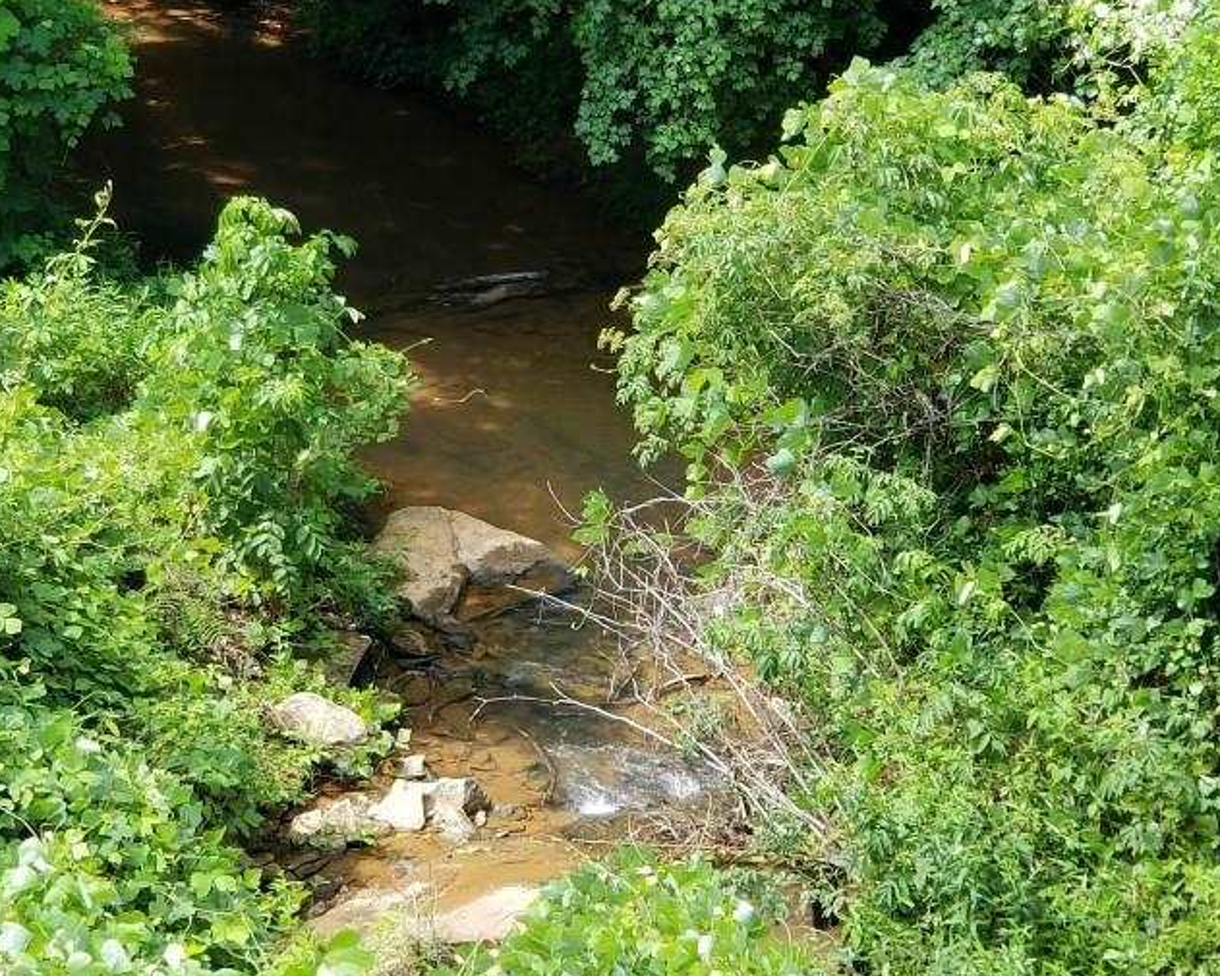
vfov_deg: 14.9
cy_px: 336
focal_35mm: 103
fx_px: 3720
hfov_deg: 18.6
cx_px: 425
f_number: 2.4
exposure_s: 1/82
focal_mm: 6
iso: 25
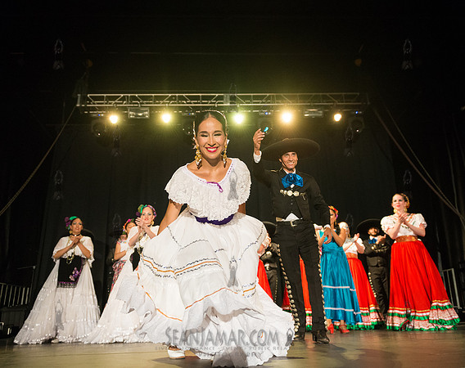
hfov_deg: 61.3
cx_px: 236
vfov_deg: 50.3
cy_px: 189
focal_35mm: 29
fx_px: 392
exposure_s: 1/500
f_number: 2.8
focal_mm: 24
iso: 4000
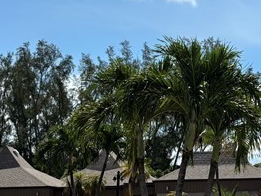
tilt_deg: +8.9
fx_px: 769
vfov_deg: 14.5
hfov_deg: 18.8
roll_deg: +1.7
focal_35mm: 102
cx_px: 247
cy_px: 70
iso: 50
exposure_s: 1/6329
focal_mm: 5.96
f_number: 1.6
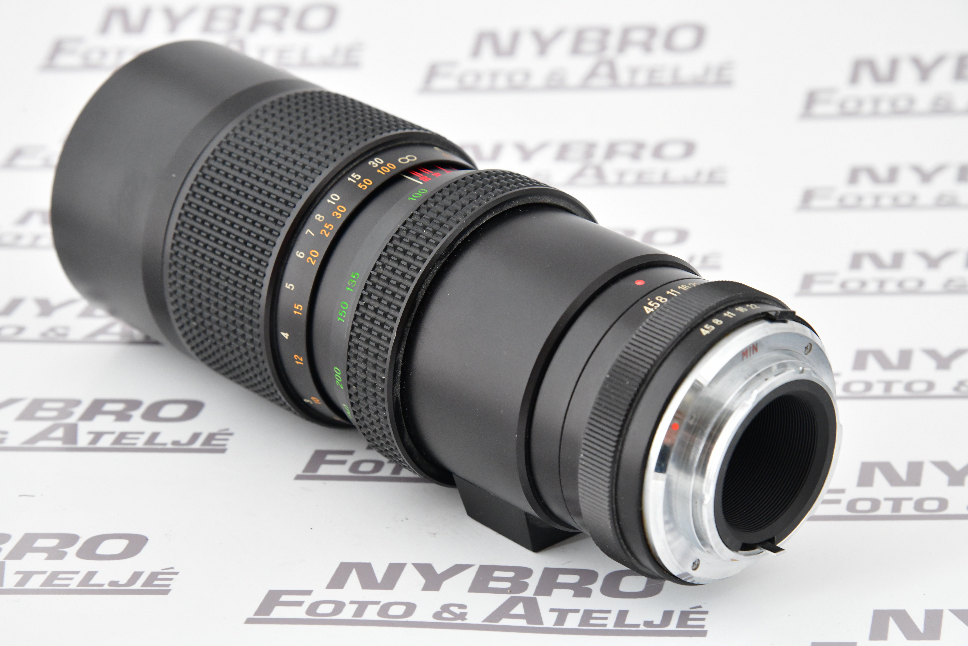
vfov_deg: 11.4
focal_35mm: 120
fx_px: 3226
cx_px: 484
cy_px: 323
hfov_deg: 17.1
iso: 2500
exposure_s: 1/100
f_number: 11
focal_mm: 120
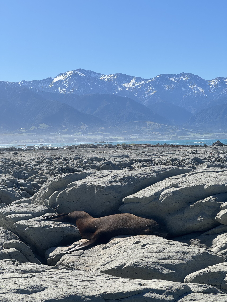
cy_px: 151
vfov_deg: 25.3
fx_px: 673
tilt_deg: -0.5
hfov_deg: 19.1
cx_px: 114
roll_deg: +1.8
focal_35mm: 77
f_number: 2.8
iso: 25
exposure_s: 1/1277
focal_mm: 9
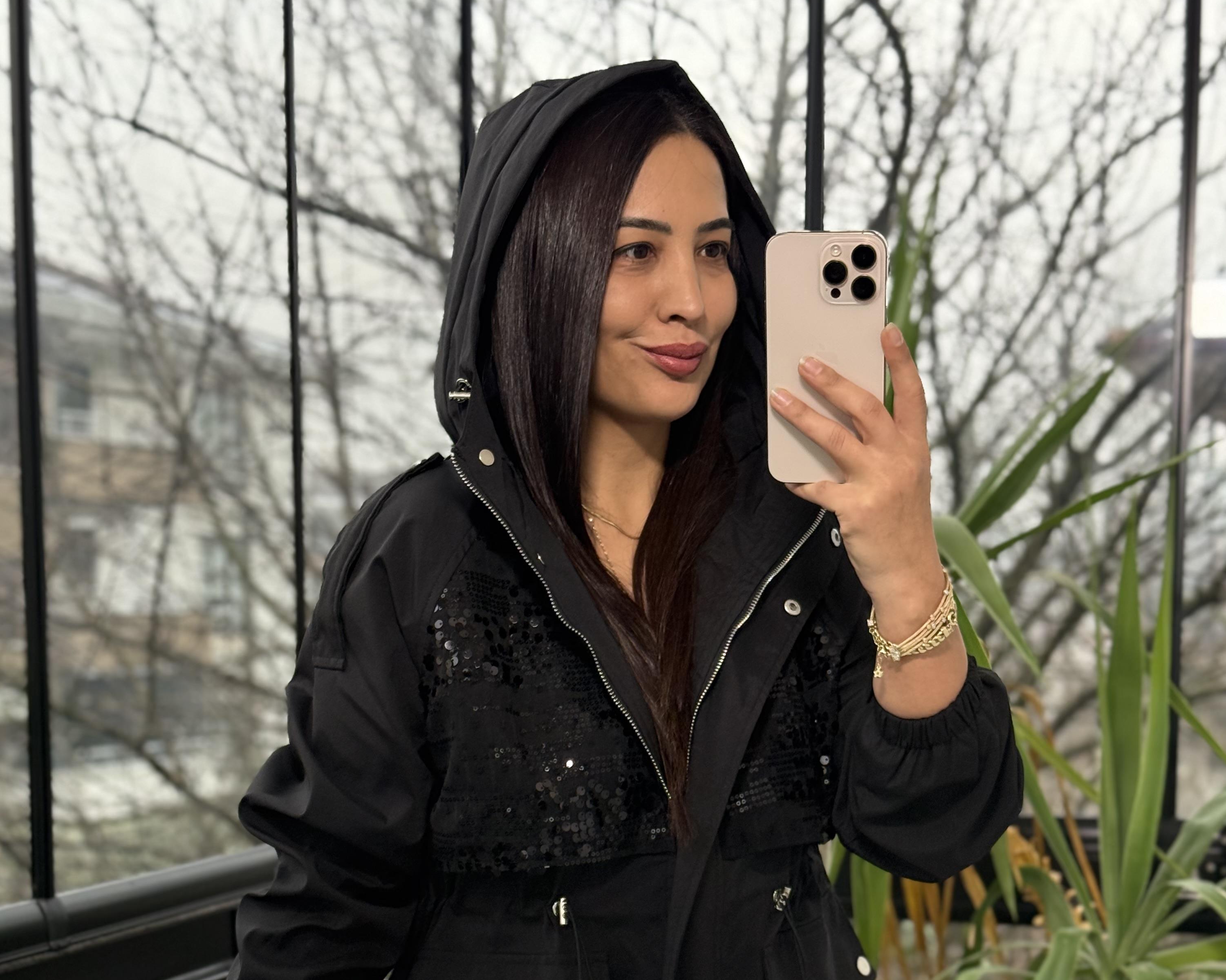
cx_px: 611
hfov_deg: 30.0
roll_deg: +1.8
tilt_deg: -20.5
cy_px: 807
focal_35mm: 63
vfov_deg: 23.8
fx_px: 2286
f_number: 1.78
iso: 160
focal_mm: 6.76
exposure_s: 1/83
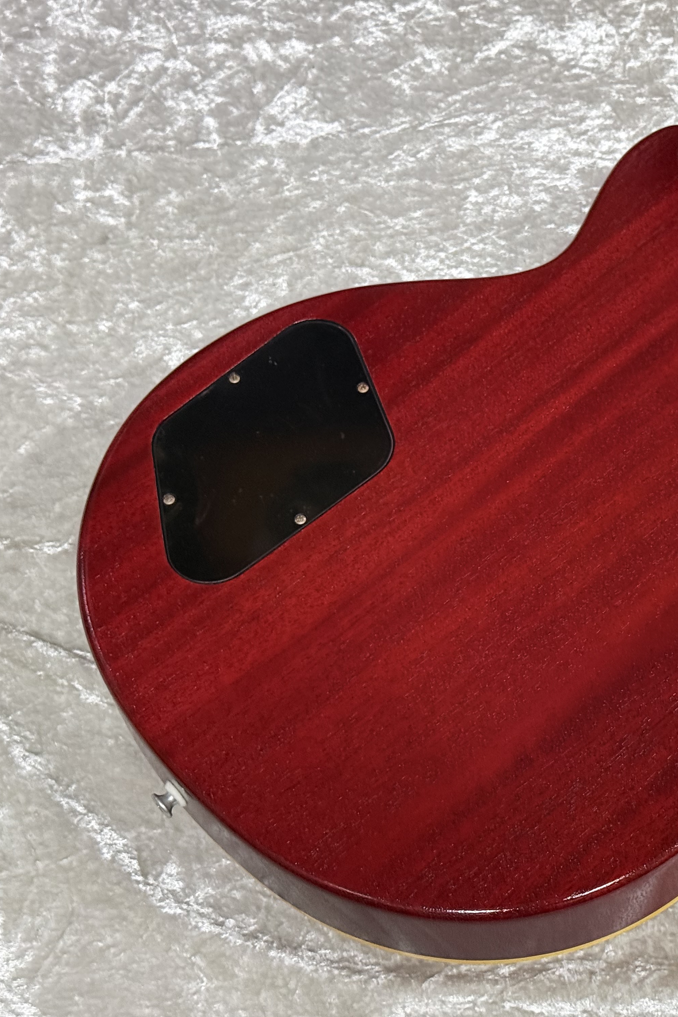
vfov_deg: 30.1
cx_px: 588
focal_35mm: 67
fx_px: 1892
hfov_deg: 20.0
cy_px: 511
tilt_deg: -64.4
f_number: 1.78
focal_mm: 6.76
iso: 500
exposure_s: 1/40
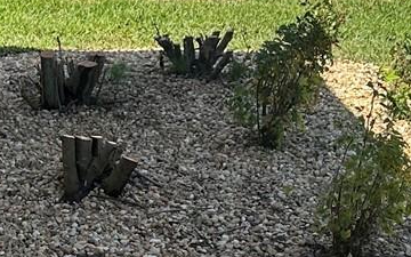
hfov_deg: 18.2
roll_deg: -0.3
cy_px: 215
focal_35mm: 113
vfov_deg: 11.5
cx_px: 58
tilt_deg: -21.6
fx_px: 1266
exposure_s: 1/2203
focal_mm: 6.86
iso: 80
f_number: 1.78
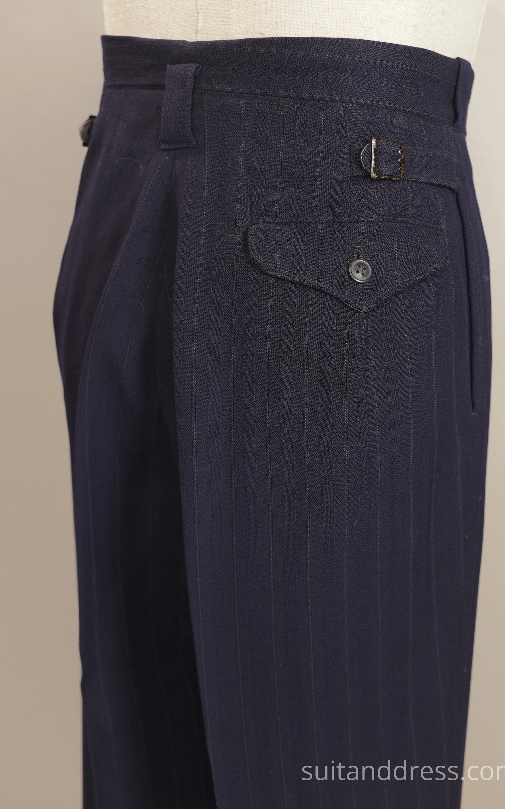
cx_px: 266
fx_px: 1101
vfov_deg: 40.3
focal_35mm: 50
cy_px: 396
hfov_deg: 25.8
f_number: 4
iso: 200
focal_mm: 32
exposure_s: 1/20
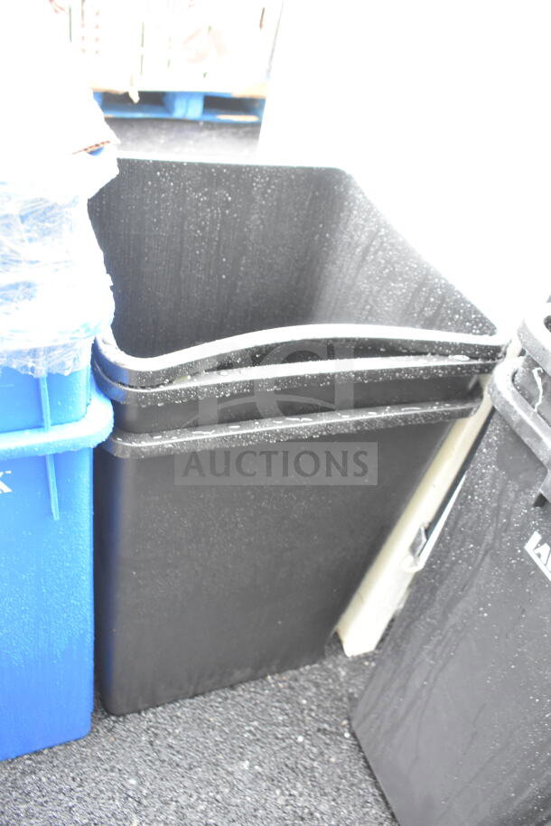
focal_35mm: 30
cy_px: 413
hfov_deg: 43.6
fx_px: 688
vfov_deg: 61.9
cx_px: 276
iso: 1600
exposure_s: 1/60
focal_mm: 20
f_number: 4
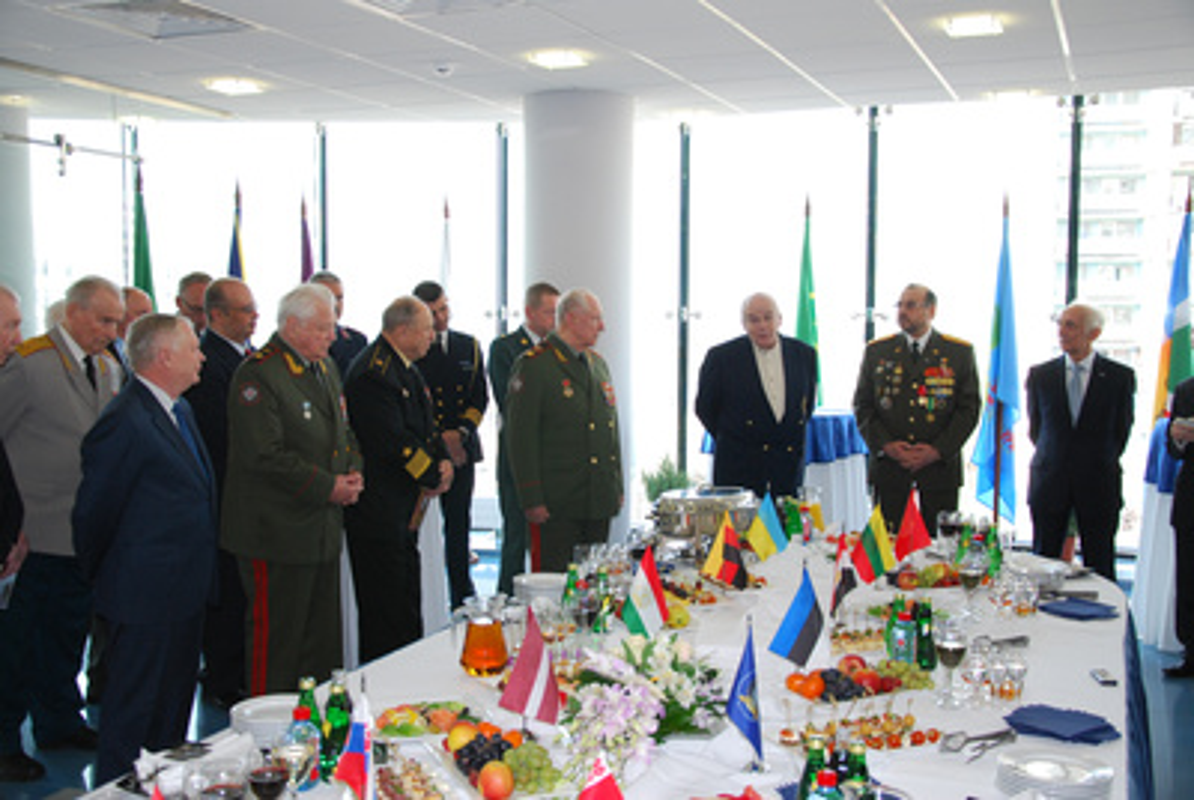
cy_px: 400
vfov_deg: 35.6
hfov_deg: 51.2
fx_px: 1246
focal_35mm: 38
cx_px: 597
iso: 400
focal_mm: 25
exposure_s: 1/80
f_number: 4
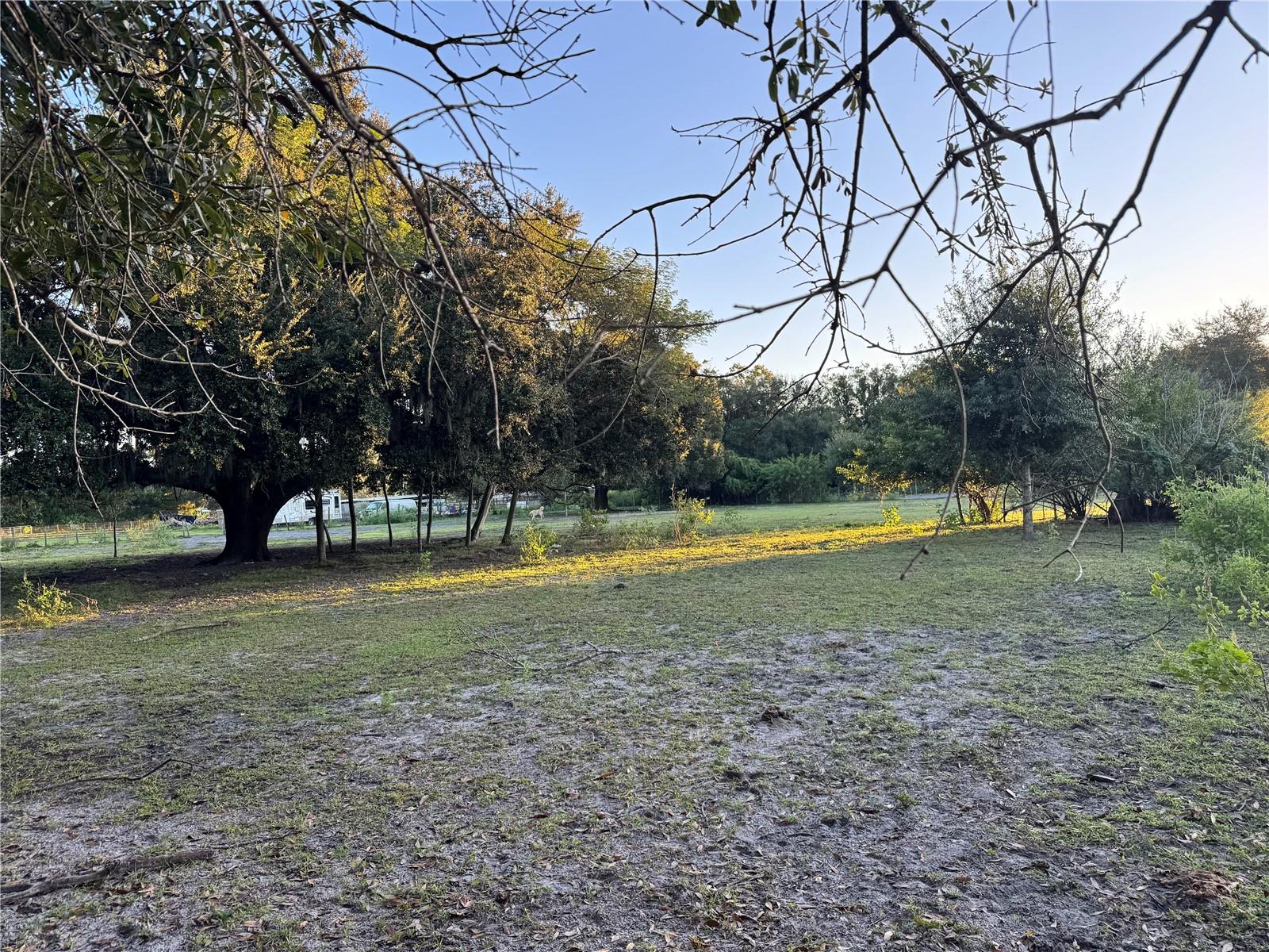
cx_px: 634
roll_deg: +3.3
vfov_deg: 56.8
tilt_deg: +0.8
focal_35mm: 24
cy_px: 476
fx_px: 880
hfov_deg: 71.6
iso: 80
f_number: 1.78
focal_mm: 6.76
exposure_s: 1/402
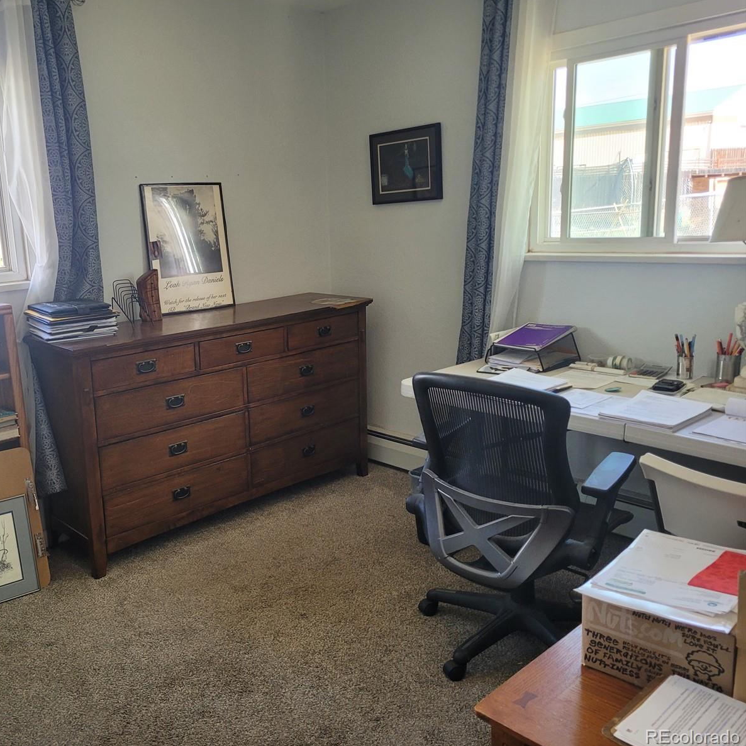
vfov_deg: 52.5
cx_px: 244
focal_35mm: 31
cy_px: 372
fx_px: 756
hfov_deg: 51.5
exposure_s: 1/120
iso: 125
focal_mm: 5.4
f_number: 1.8
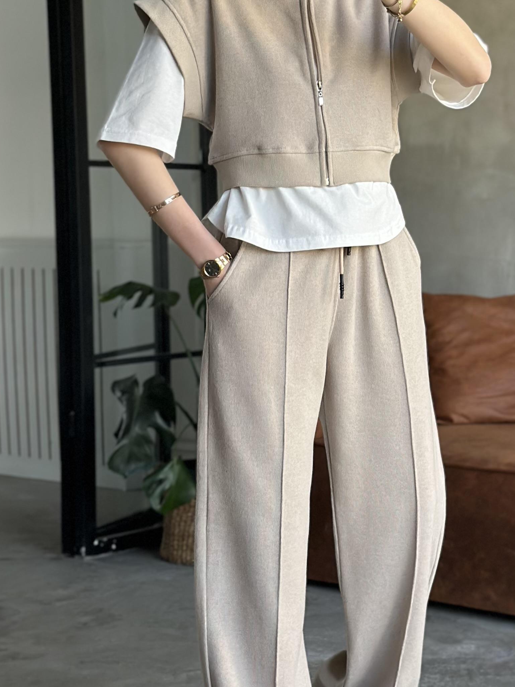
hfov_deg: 15.7
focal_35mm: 94
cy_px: 288
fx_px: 1865
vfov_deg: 20.8
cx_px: 313
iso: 160
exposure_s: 1/60
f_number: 1.78
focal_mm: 6.86
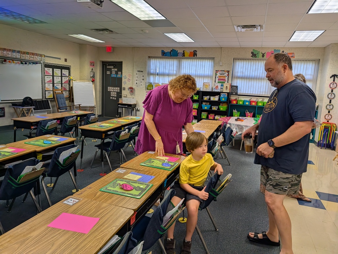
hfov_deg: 71.5
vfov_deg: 56.9
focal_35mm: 24
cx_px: 169
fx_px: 235
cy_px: 127
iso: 503
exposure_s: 1/704
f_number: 1.68
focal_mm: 6.9
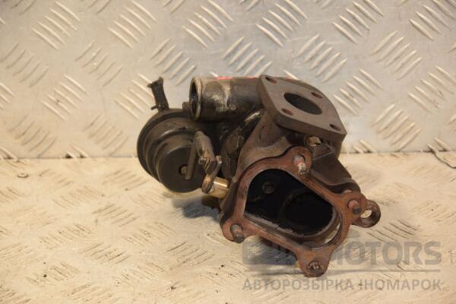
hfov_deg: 16.1
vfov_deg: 10.8
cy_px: 152
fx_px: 1615
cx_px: 228
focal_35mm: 128
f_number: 5.6
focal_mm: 85
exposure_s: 1/125
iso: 800
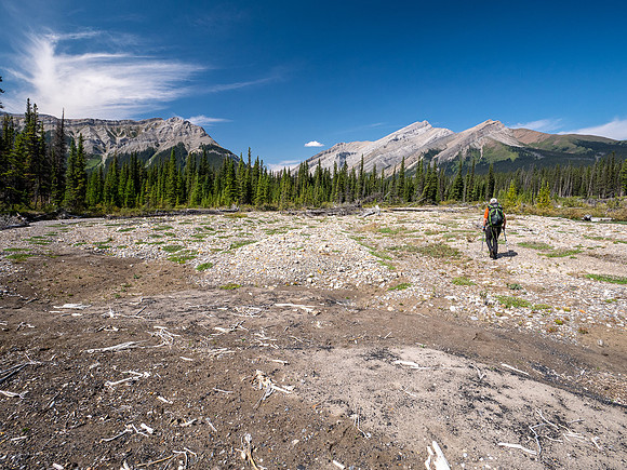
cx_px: 314
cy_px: 235
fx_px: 326
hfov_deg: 87.8
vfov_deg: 71.6
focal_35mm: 18
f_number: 8
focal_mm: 9
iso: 200
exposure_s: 1/100
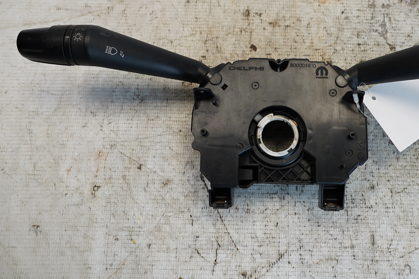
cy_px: 101
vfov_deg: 39.6
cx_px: 265
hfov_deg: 56.4
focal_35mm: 33
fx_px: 384
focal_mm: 16
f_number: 4
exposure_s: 1/60
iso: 125
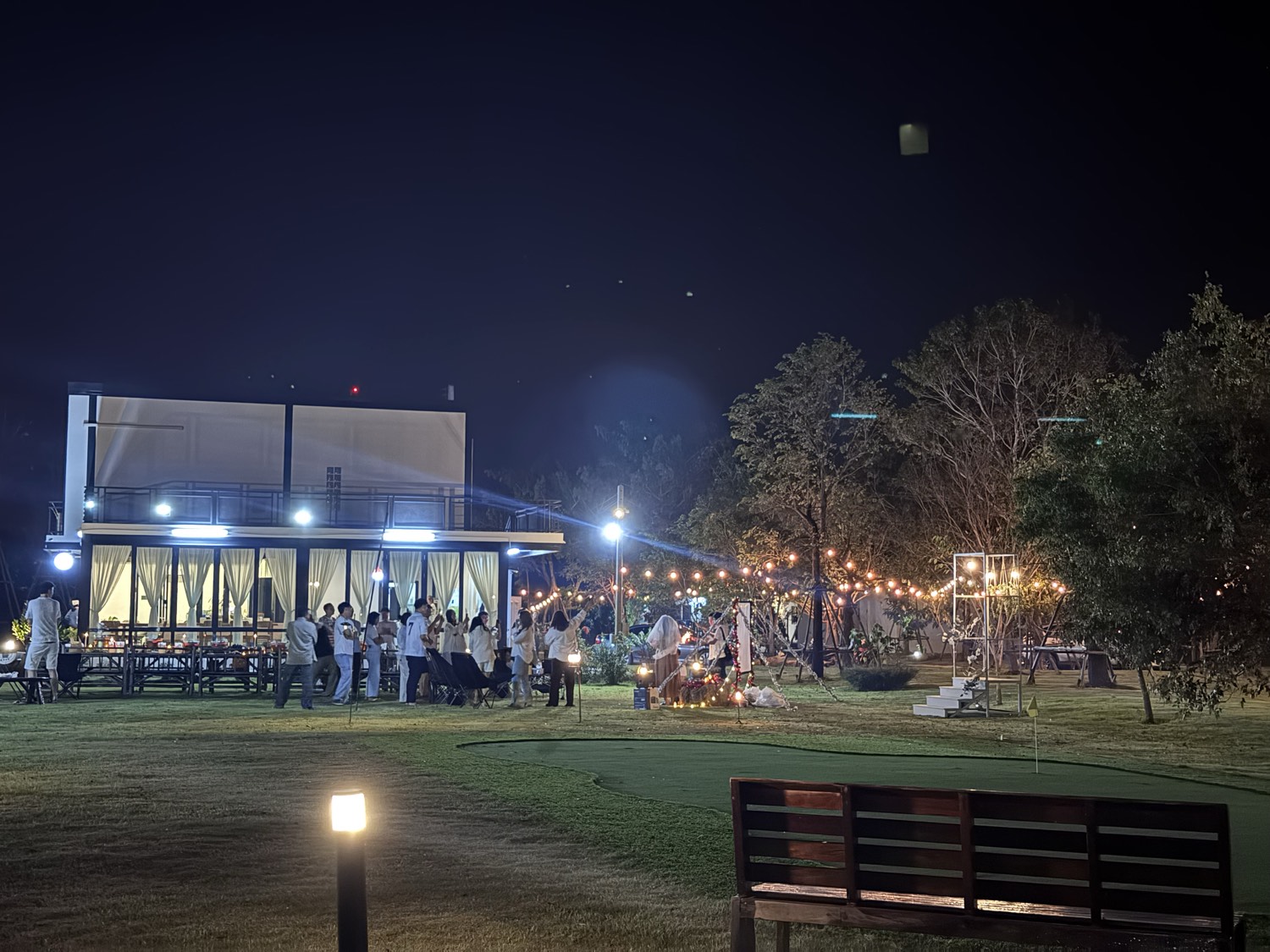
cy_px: 476
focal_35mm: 48
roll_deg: -0.2
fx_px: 1761
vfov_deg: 30.3
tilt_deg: +4.8
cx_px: 635
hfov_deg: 39.7
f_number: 1.78
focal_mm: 6.76
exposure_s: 1/14
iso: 1600
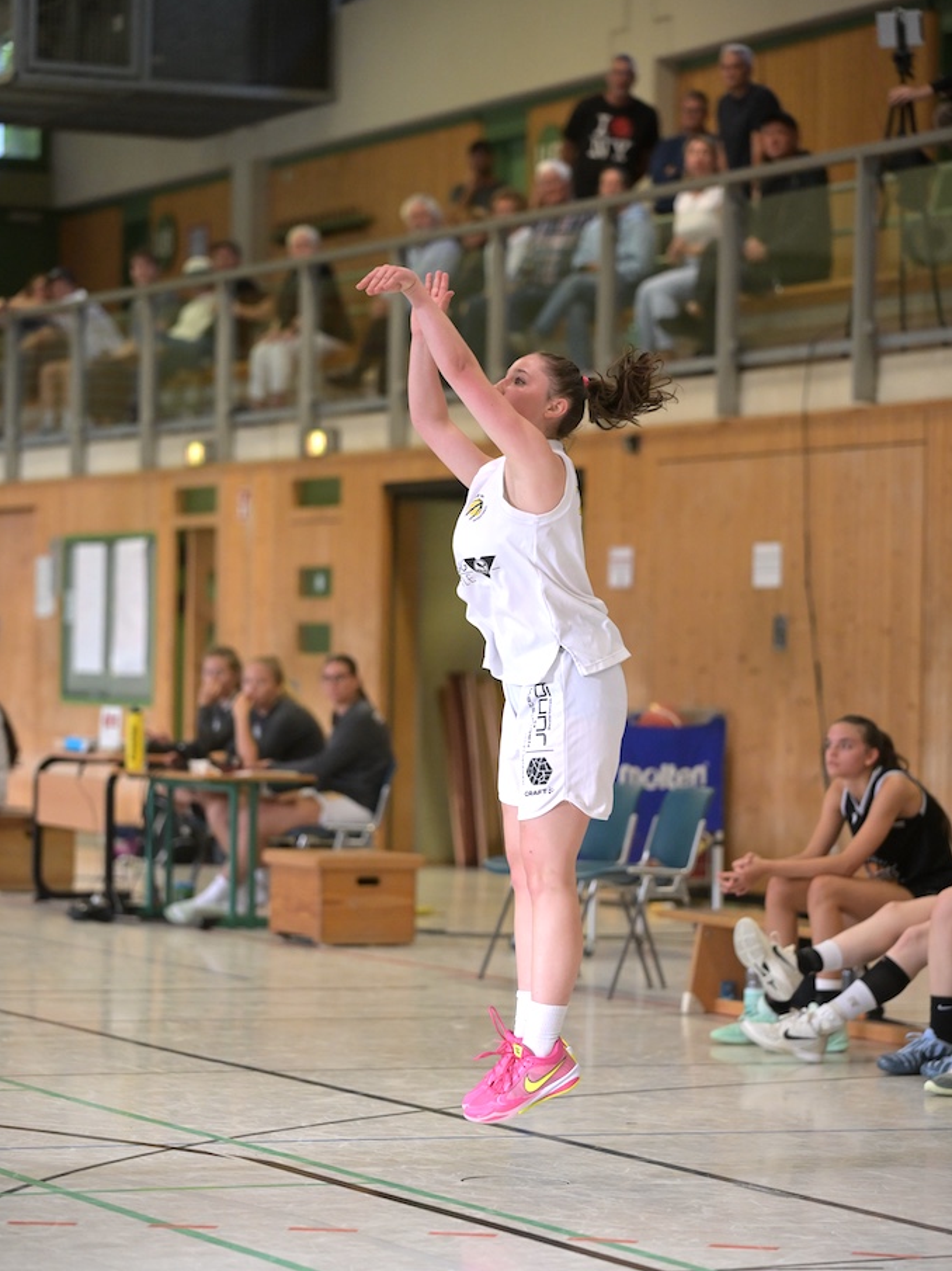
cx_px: 477
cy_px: 687
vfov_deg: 14.5
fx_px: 4991
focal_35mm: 136
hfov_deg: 10.9
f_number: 2.8
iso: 4000
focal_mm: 125
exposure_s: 1/800
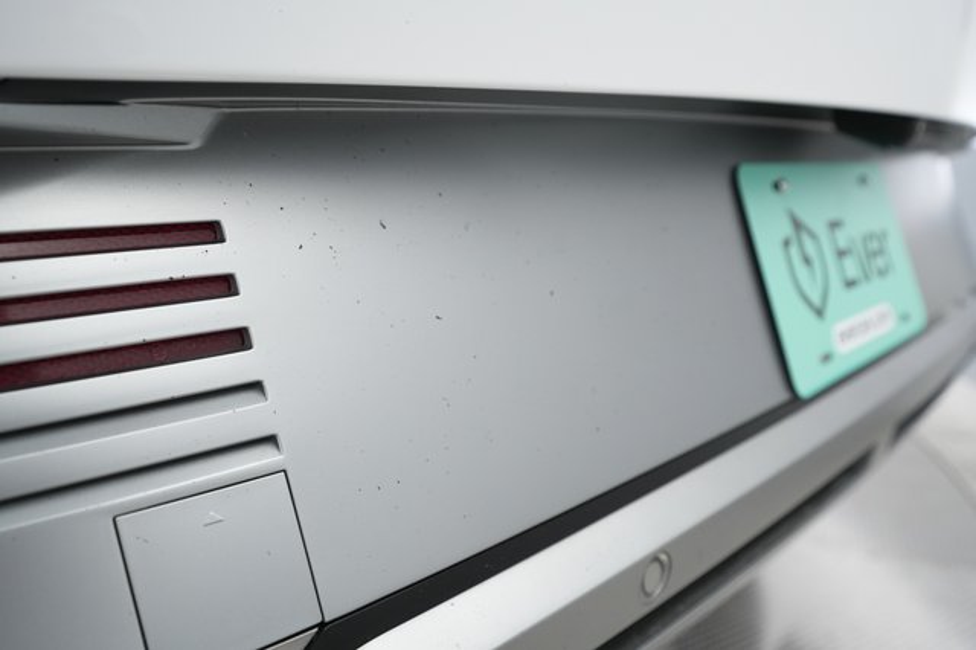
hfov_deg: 65.5
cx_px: 488
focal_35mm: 28
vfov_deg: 46.4
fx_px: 759
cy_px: 325
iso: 1600
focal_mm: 28
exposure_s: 1/100
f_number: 4.5
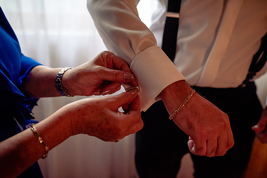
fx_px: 260
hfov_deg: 54.4
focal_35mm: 35
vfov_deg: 37.9
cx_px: 134
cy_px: 89
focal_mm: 35
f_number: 3.5
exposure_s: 1/160
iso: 6400
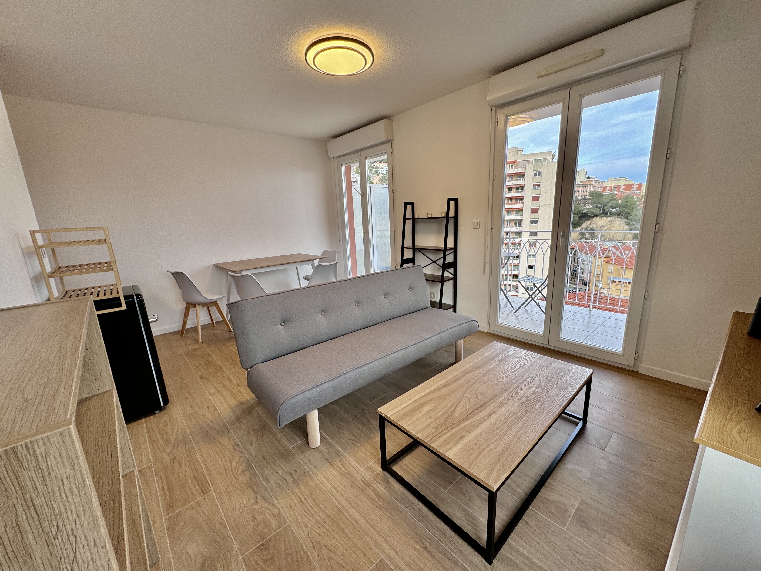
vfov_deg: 85.7
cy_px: 286
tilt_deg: -11.5
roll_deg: +3.2
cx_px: 380
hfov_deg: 102.1
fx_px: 308
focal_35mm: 14
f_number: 2.2
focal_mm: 2.22
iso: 50
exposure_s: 1/99
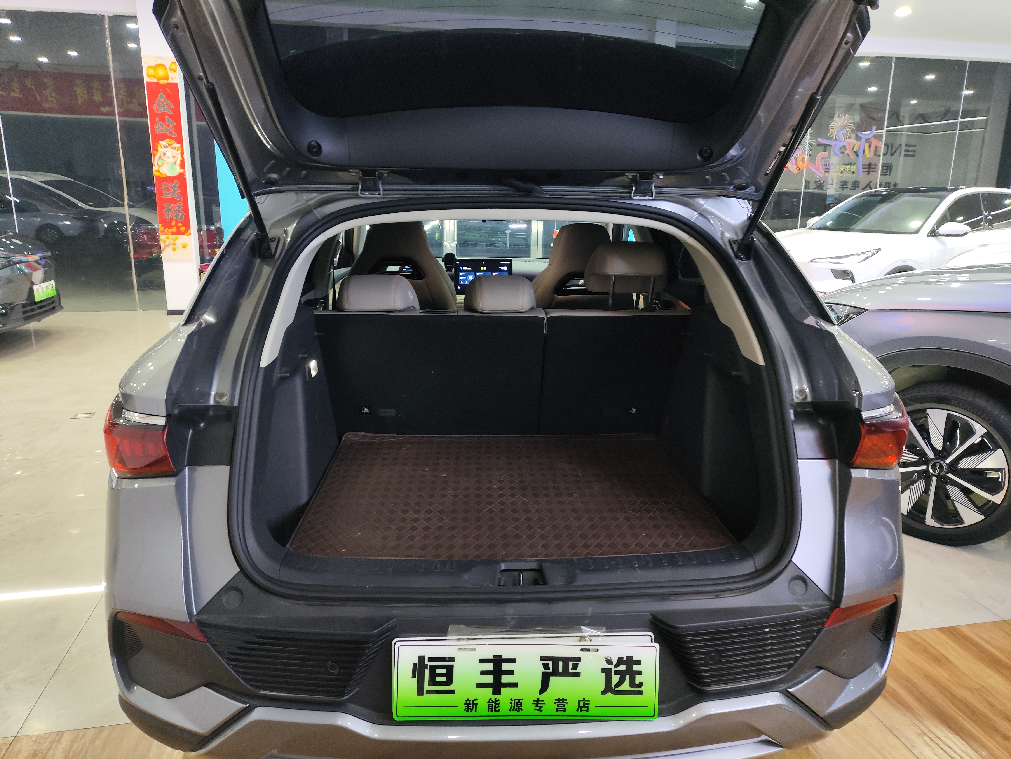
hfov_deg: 71.6
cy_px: 380
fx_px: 701
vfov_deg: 56.9
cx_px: 506
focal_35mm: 24
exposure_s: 1/25
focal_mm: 4.68
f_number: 1.8
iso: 183
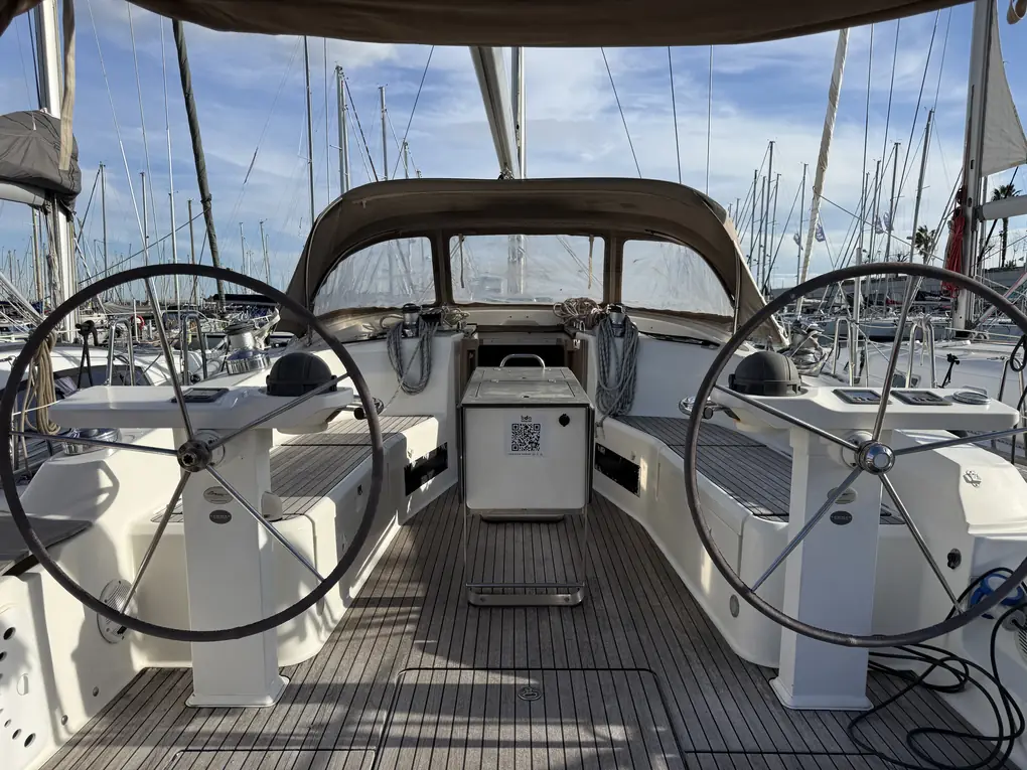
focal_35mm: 24
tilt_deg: -5.6
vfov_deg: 56.8
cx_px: 514
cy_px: 385
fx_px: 712
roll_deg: -0.1
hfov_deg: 71.6
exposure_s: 1/4975
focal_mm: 6.76
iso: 80
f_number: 1.78
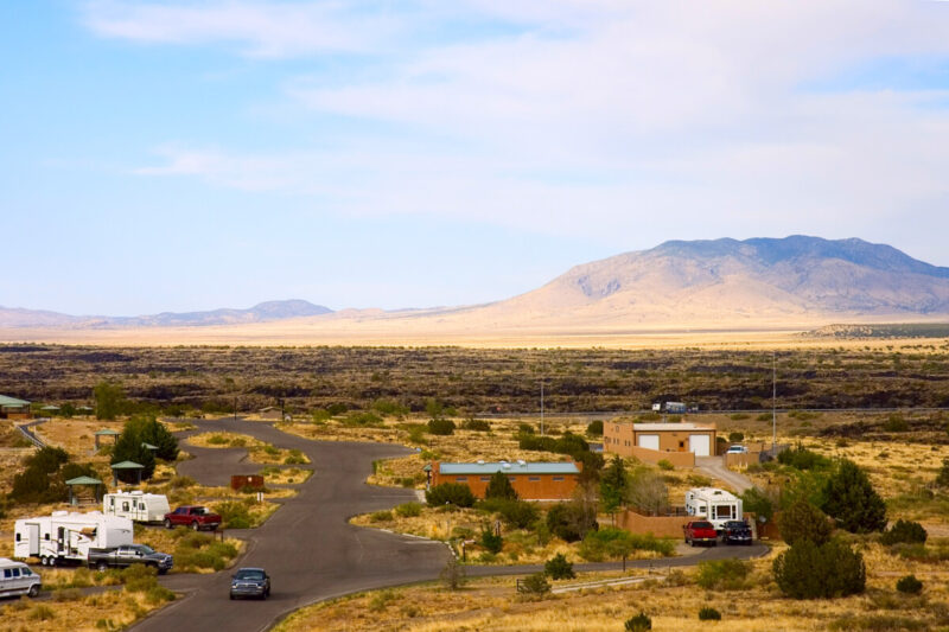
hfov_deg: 22.6
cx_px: 474
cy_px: 316
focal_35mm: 90
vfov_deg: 15.2
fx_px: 2372
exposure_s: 1/200
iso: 200
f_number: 13
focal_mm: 60
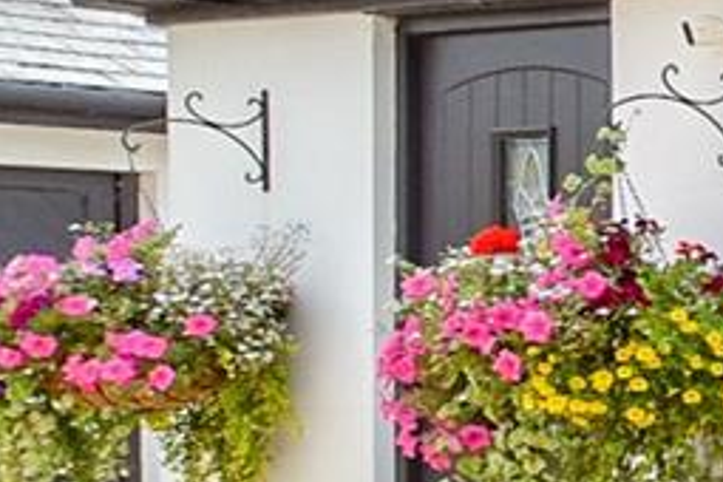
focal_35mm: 106
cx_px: 2455
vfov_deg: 12.9
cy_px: 332
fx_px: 2129
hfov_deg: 9.9
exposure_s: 1/250
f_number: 6.3
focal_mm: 10
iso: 160
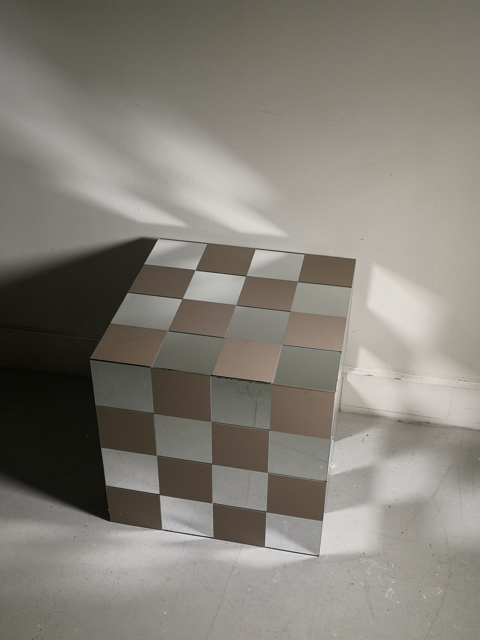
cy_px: 320
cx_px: 240
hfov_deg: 35.1
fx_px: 758
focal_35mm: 41
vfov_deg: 45.8
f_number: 1.8
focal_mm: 3.95
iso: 80
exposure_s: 1/50
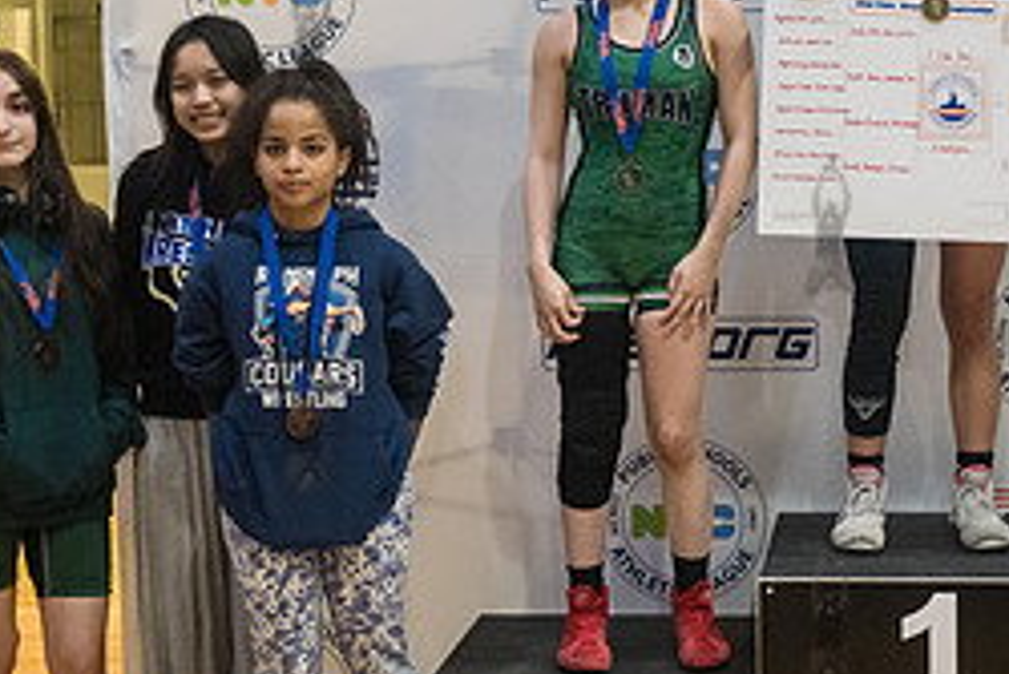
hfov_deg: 24.3
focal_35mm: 82
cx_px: 827
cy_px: 224
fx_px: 2300
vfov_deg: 16.6
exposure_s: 1/400
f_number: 3.5
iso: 6400
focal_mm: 35
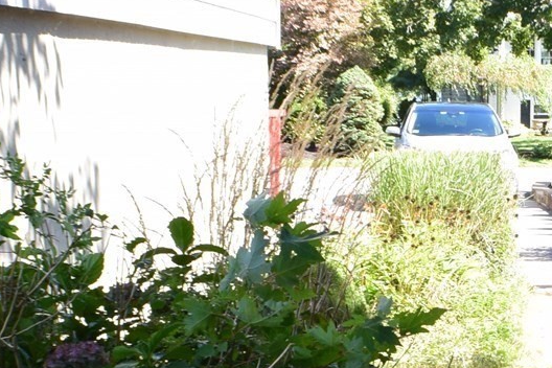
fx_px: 1963
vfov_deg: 10.6
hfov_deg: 15.6
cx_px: 603
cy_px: 340
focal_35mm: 128
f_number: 9
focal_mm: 22
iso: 400
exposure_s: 1/125
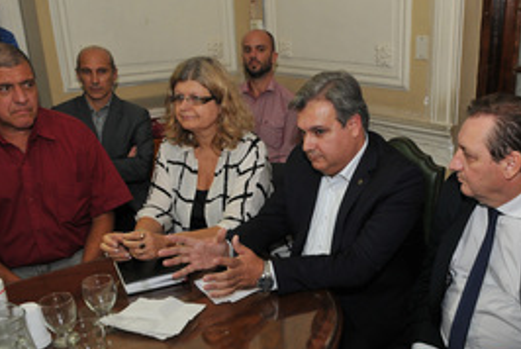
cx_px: 351
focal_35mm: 38
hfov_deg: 50.0
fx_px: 547
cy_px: 236
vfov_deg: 35.0
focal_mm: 17
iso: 400
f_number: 4
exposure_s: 1/60
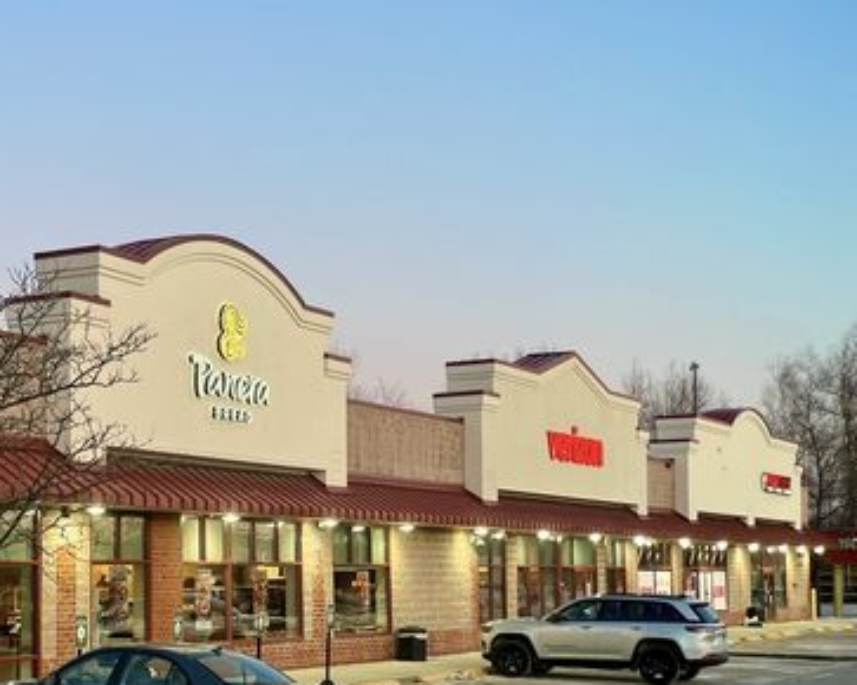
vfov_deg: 35.1
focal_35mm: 42
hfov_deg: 41.9
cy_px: 491
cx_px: 168
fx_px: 1065
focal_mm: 5.1
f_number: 1.6
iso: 80
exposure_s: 1/121
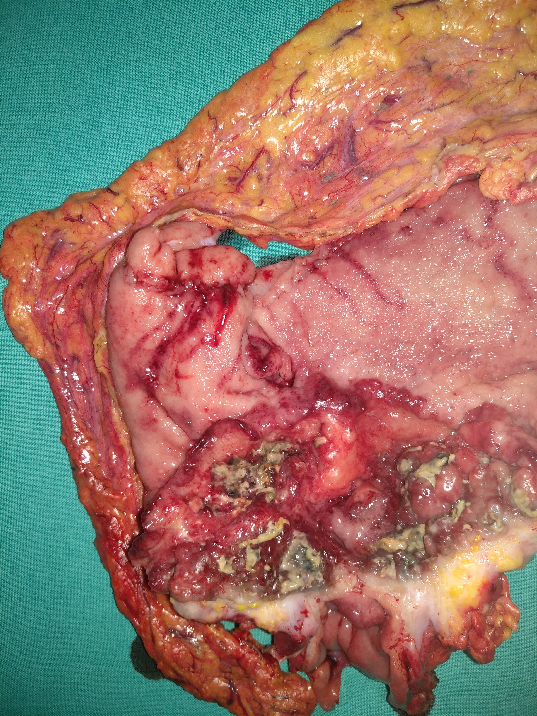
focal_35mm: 22
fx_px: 455
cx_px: 268
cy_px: 358
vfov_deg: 76.4
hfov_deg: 61.1
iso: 200
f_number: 2.2
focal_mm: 3.81
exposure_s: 1/50
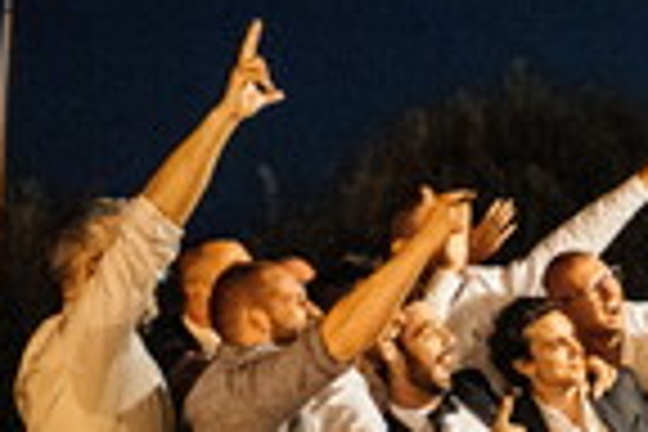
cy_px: 324
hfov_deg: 14.2
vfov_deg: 9.6
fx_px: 2574
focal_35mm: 143
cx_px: 612
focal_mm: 35
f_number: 1.6
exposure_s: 1/125
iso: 2500
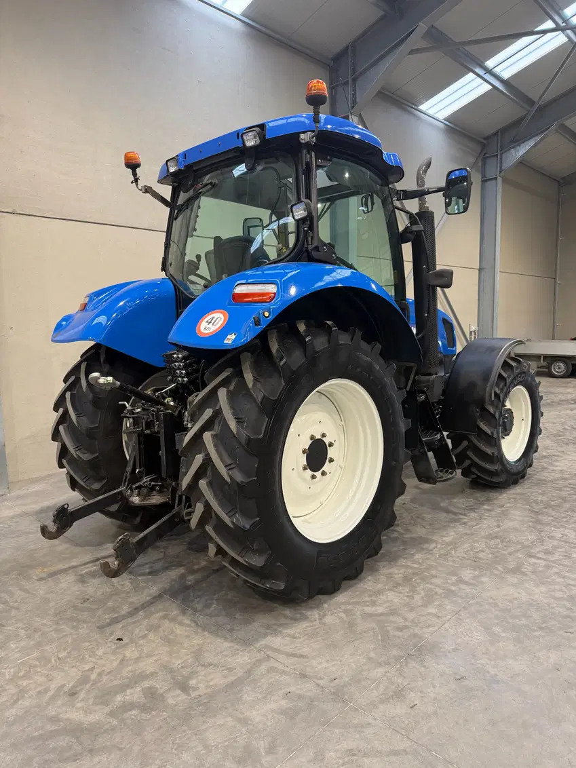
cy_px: 384
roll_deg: +1.3
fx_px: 532
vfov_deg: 71.6
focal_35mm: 24
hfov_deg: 56.8
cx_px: 288
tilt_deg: -6.0
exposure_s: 1/100
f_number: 1.78
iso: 200
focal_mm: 6.76
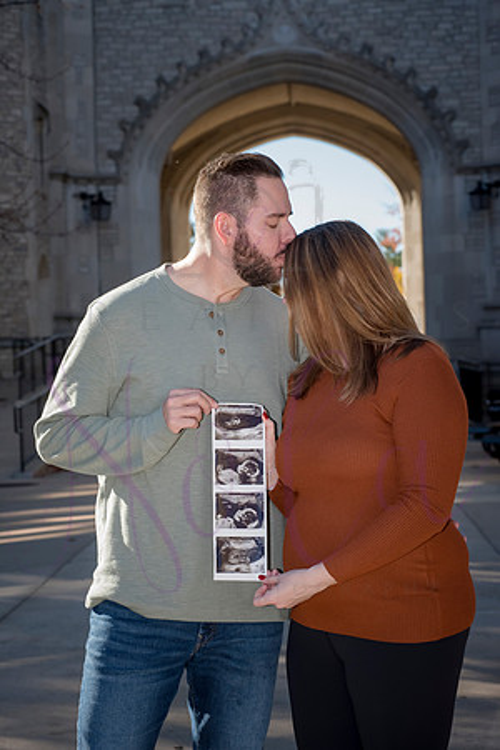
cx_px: 250
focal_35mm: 86
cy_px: 375
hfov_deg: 15.9
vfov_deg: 23.6
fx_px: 1792
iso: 800
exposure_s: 1/500
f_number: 9
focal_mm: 86
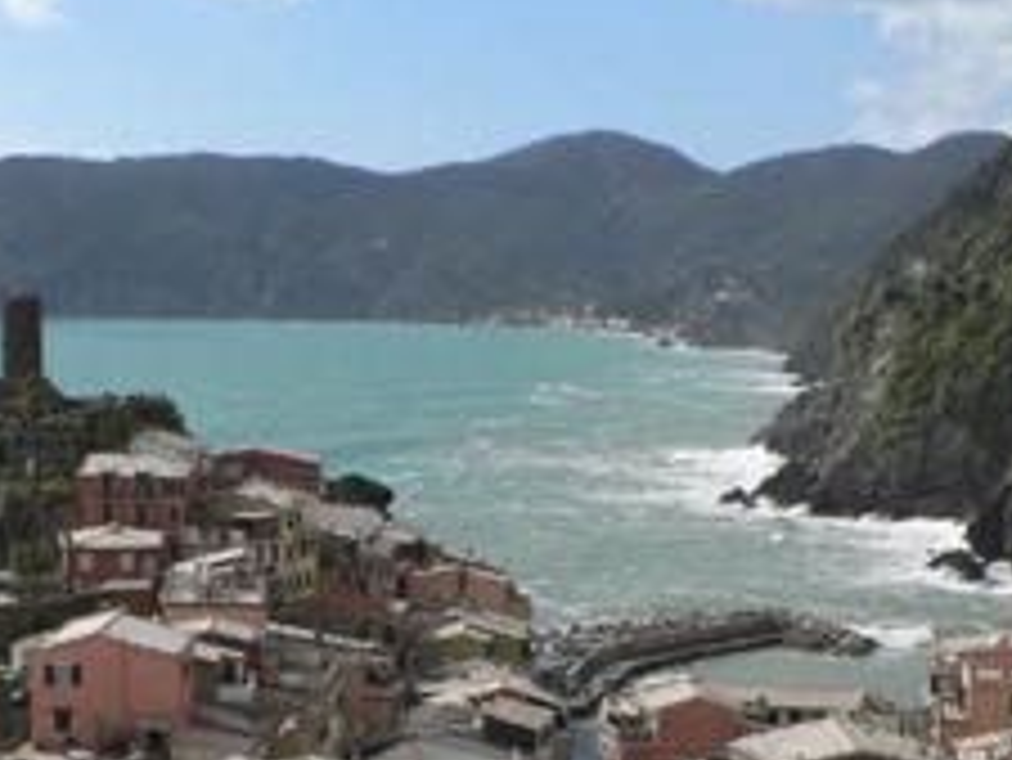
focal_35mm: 64
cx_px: 459
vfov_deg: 22.6
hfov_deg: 30.2
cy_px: 621
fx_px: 1872
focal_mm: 6
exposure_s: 1/500
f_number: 5.6
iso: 80
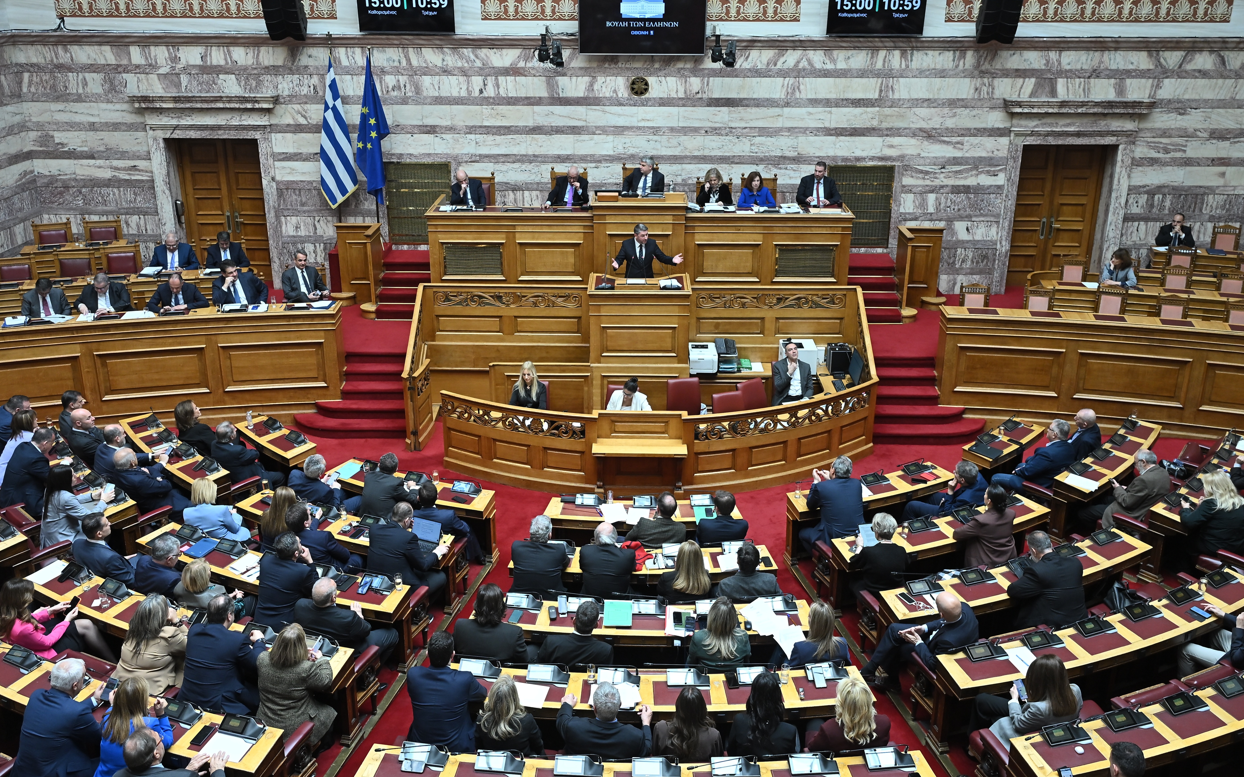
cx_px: 627
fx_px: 1085
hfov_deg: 59.7
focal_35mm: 32
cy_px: 341
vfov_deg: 39.4
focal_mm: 29
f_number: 4.5
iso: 1600
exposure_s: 1/250
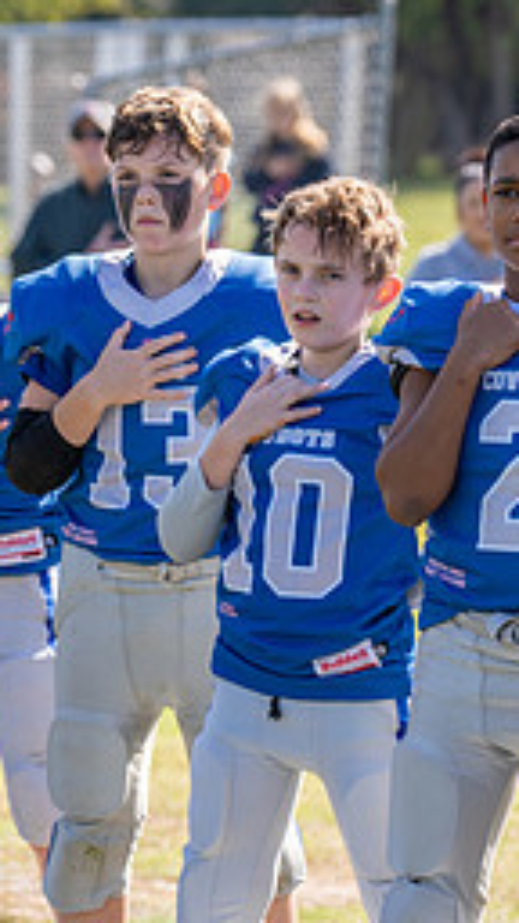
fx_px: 6997
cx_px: 227
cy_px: 467
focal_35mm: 286
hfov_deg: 4.2
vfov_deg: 7.5
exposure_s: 1/500
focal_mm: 115
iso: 100
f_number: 3.5
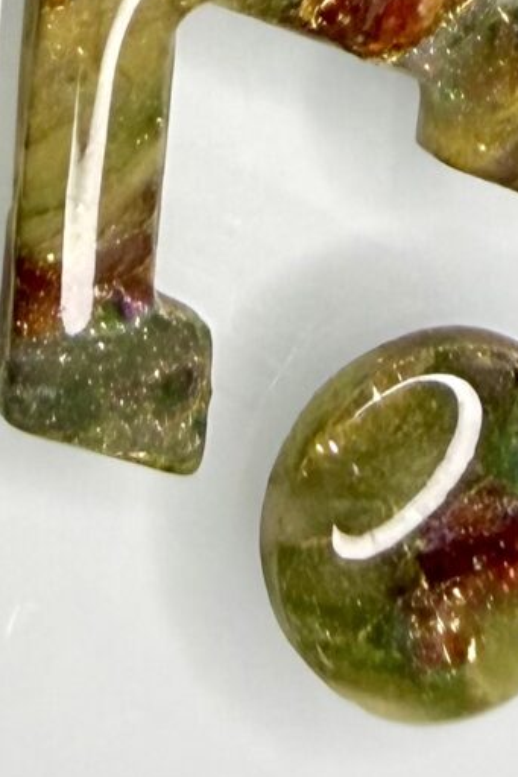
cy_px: -918
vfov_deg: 13.3
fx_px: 2696
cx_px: -366
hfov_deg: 10.4
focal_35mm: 125
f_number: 2.2
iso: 100
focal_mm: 2.22
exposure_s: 1/120
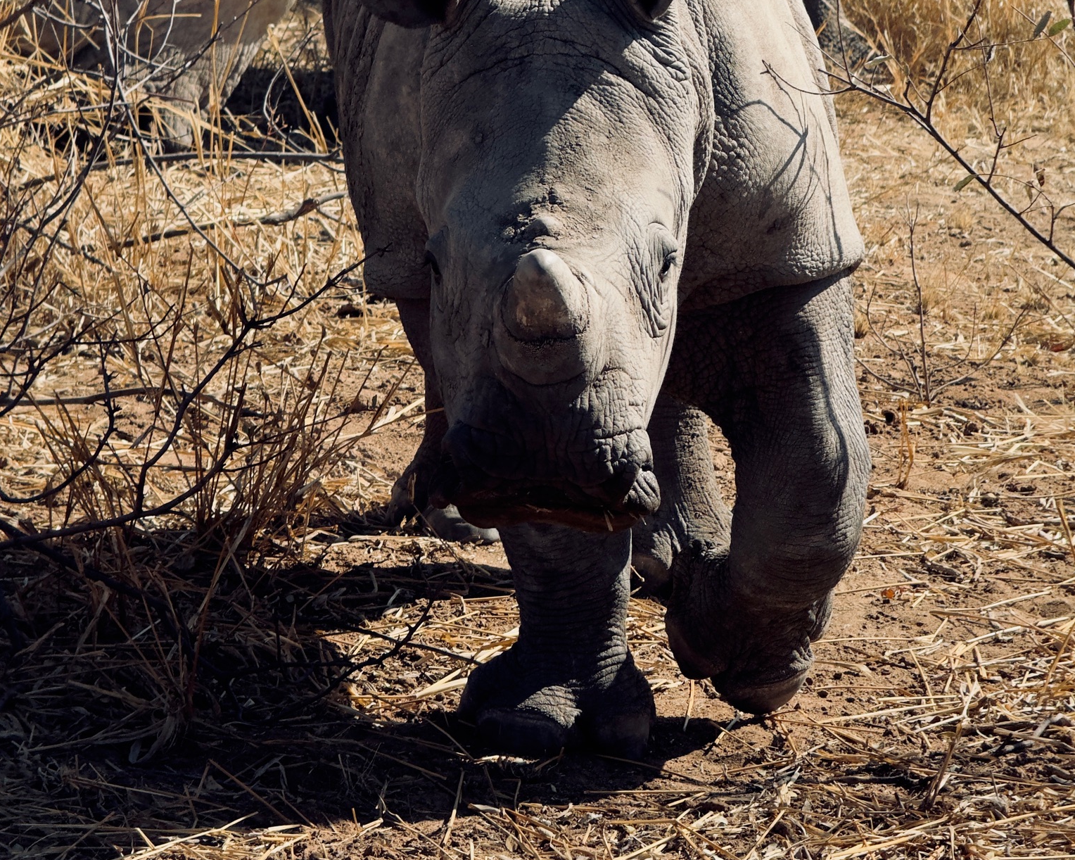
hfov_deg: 12.3
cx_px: 537
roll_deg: -1.9
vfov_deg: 9.8
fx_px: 4994
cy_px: 241
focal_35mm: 157
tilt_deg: -8.4
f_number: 2.8
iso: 50
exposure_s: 1/963
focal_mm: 15.66
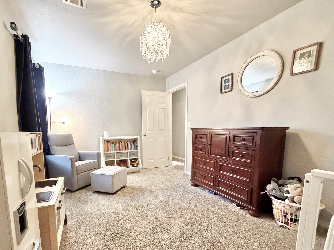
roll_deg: +1.0
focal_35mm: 17
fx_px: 164
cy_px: 150
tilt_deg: -7.1
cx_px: 146
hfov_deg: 90.6
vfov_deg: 73.9
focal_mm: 2.22
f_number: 2.2
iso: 800
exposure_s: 1/60
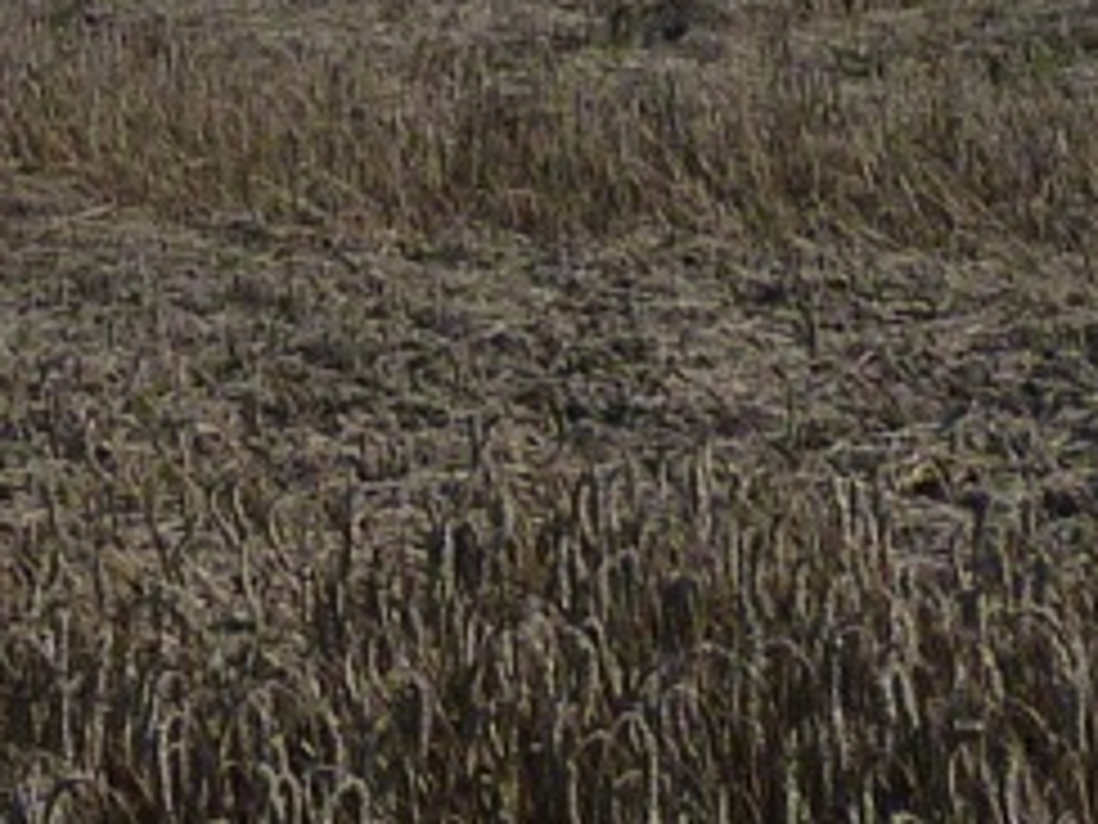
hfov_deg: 12.0
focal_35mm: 164
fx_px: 5202
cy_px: -1346
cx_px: 99
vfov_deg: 8.1
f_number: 5.6
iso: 125
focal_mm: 4.5
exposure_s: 1/640
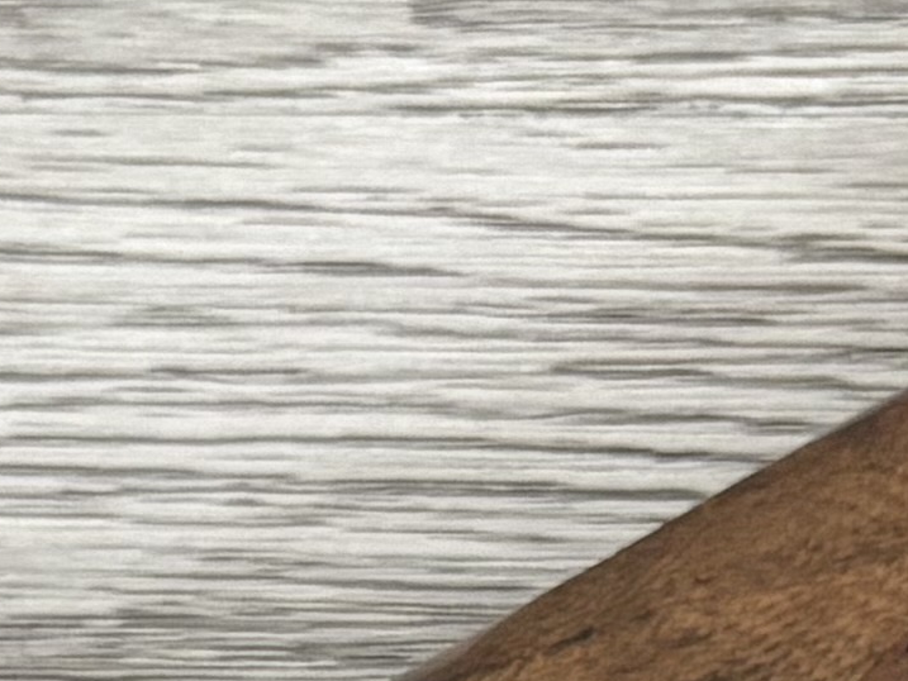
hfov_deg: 8.6
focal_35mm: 207
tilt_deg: -73.6
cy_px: 2090
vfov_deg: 6.5
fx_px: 5431
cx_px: -1407
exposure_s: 1/50
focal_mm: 5.96
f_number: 1.6
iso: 125
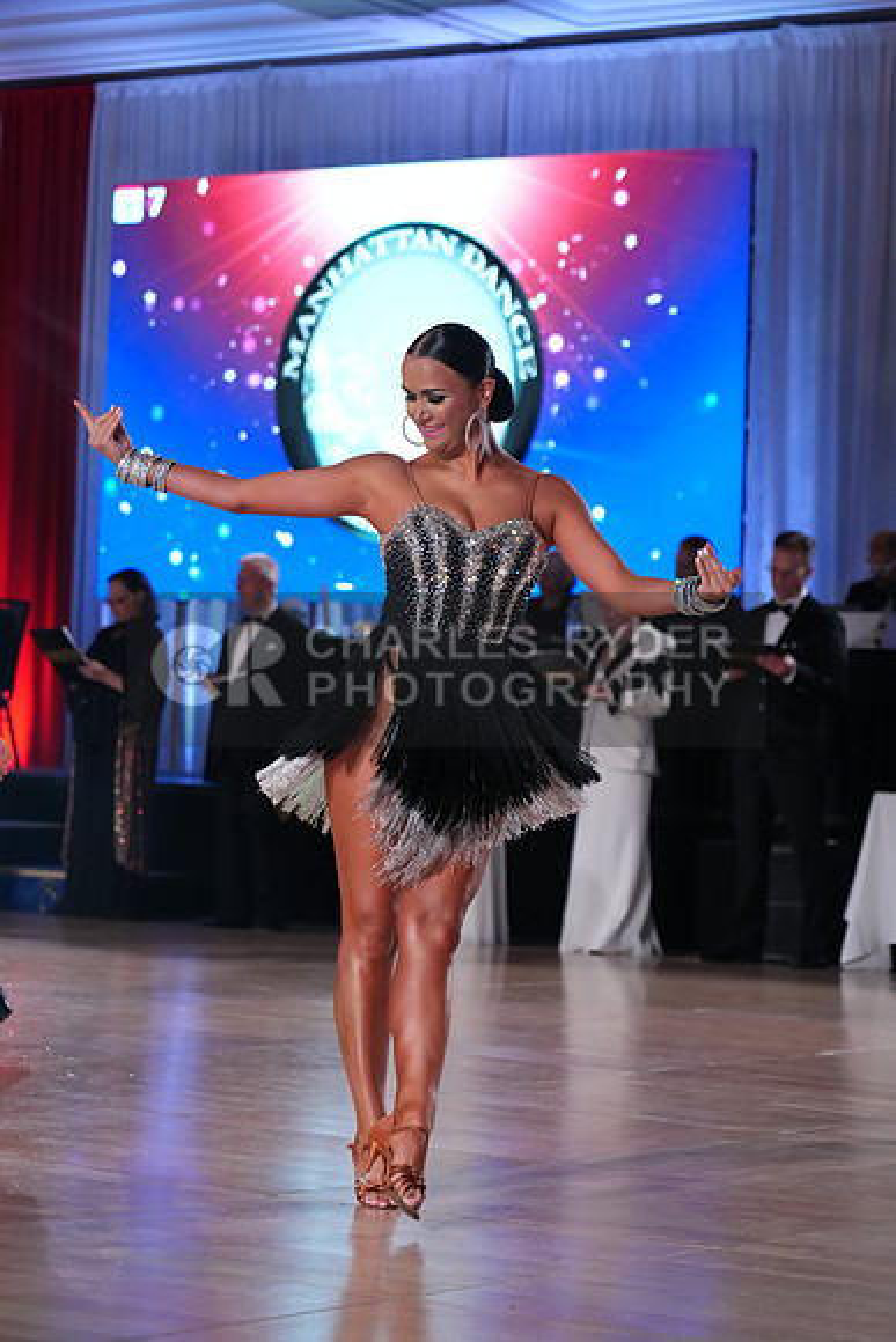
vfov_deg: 19.5
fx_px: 3917
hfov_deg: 13.0
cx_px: 448
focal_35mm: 105
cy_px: 671
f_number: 4
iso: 3200
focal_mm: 105
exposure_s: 1/500
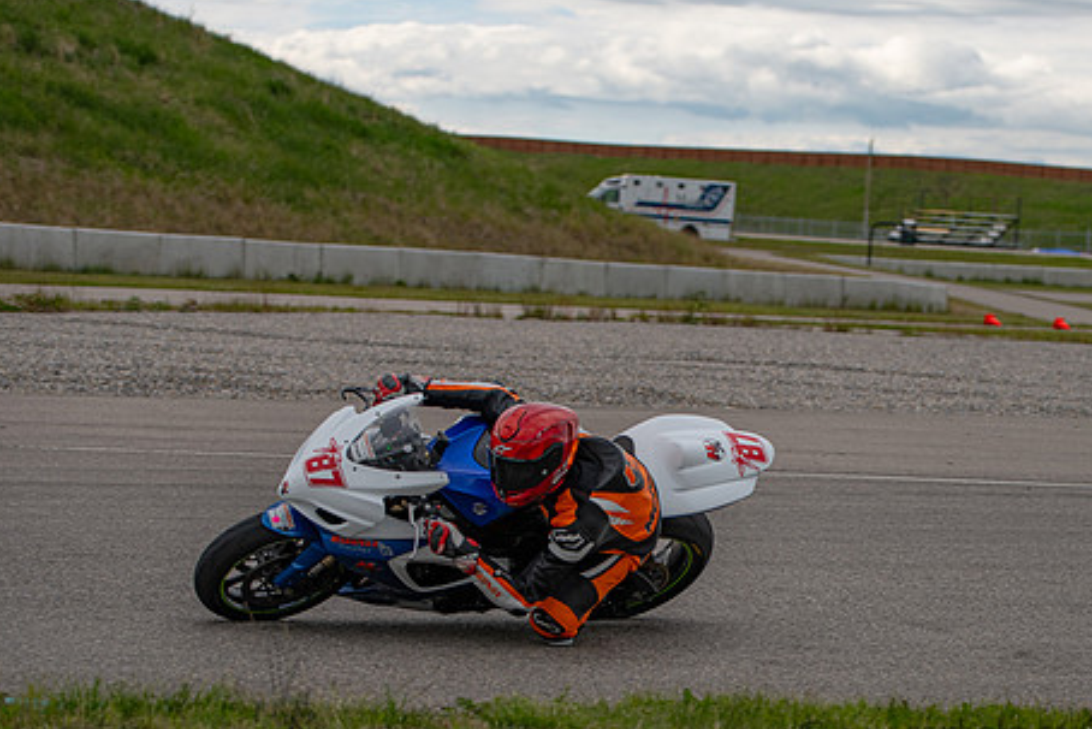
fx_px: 3853
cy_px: 512
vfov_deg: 10.8
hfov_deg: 16.1
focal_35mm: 127
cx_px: 762
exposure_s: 1/1250
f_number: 2.8
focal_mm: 70
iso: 64
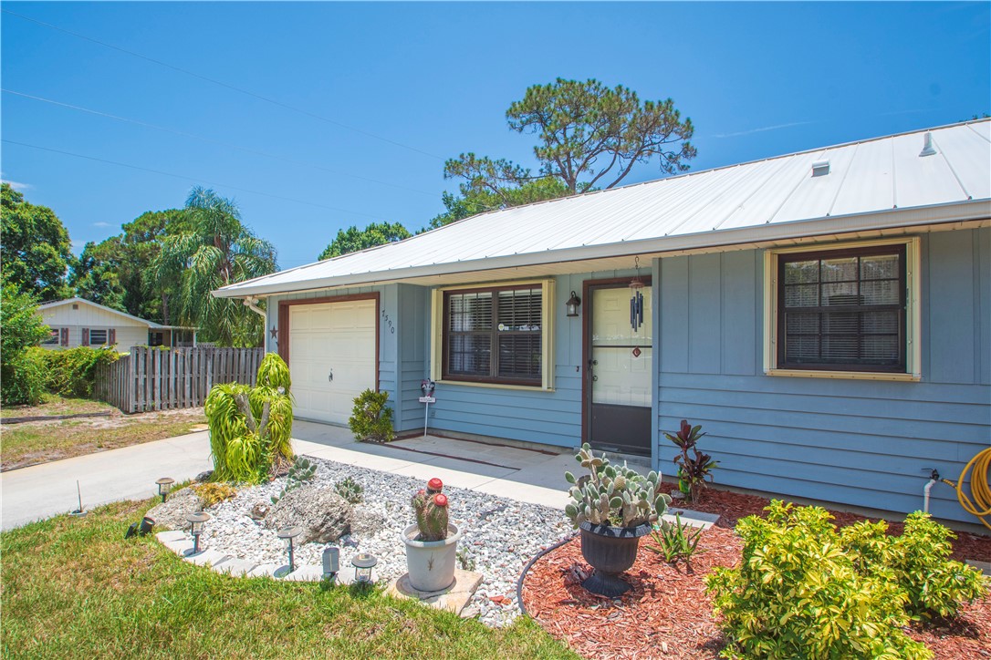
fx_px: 495
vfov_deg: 67.4
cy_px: 330
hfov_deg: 90.0
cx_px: 496
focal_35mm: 18
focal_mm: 12
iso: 320
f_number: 8
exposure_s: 1/640
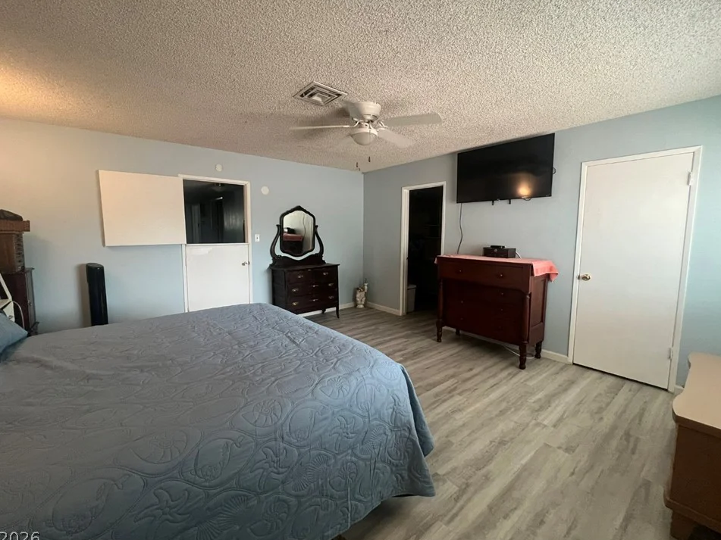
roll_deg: -0.1
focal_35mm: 14
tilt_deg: -5.6
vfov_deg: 85.6
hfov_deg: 102.0
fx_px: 292
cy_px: 260
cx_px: 346
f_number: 1.8
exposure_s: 1/60
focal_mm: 1.57
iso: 400
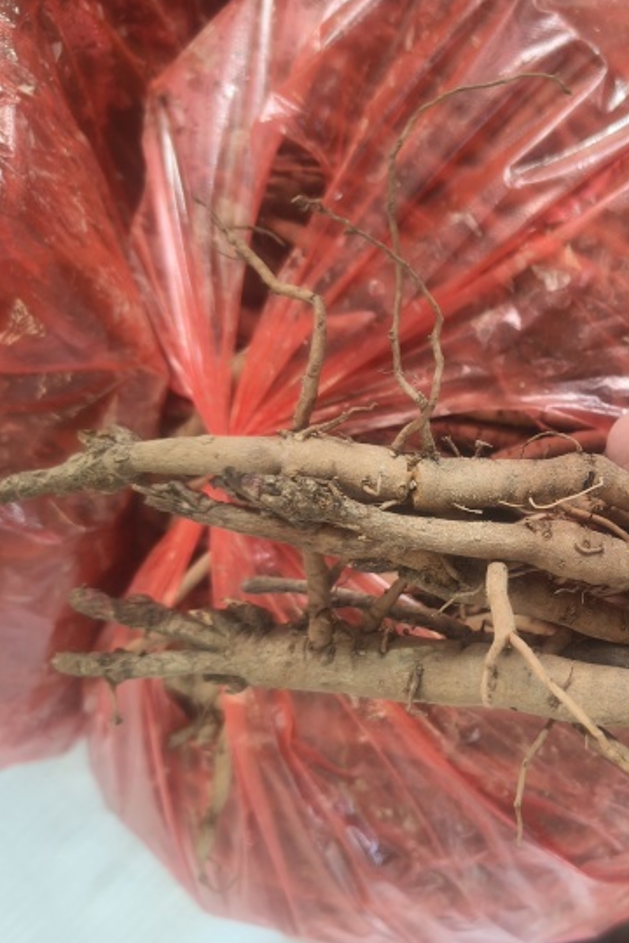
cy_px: 520
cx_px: 578
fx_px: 970
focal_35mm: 37
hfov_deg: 33.8
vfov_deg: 51.8
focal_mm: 5.59
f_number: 1.8
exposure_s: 1/100
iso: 250
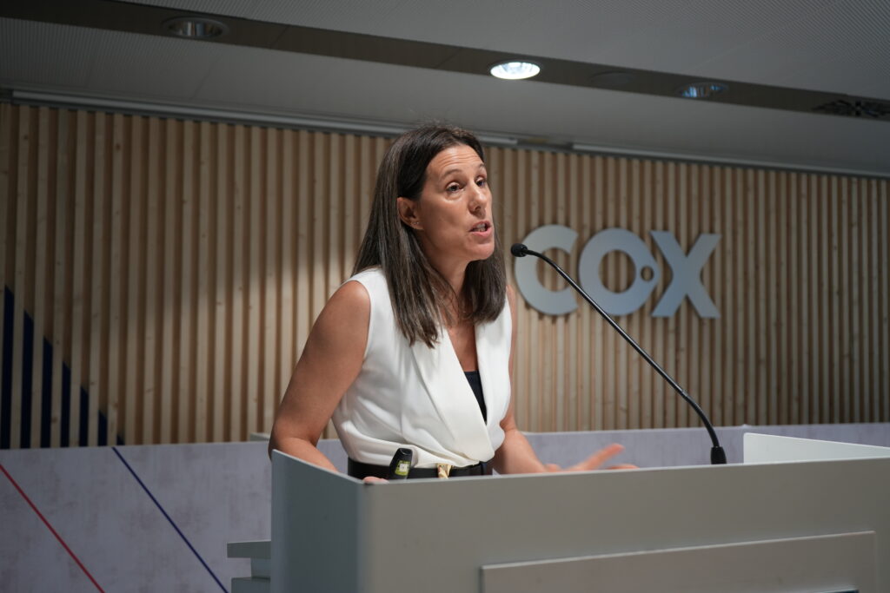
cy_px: 296
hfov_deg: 49.5
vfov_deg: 34.2
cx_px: 445
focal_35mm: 39
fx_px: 964
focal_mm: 39
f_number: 4
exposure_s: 1/40
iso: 640
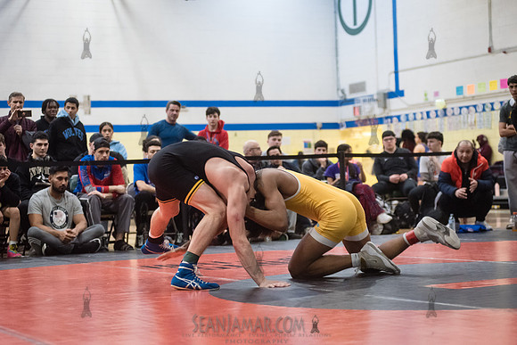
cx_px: 258
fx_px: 1149
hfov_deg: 25.4
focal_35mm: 80
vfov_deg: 17.1
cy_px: 172
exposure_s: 1/400
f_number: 3.5
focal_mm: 80
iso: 8000
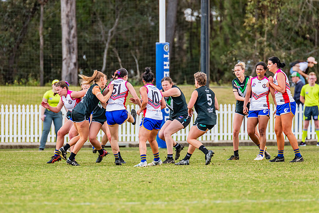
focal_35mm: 507
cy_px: 101
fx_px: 4497
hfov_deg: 4.1
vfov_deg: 2.7
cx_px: 126
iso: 800
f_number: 5.6
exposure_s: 1/1250
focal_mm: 420
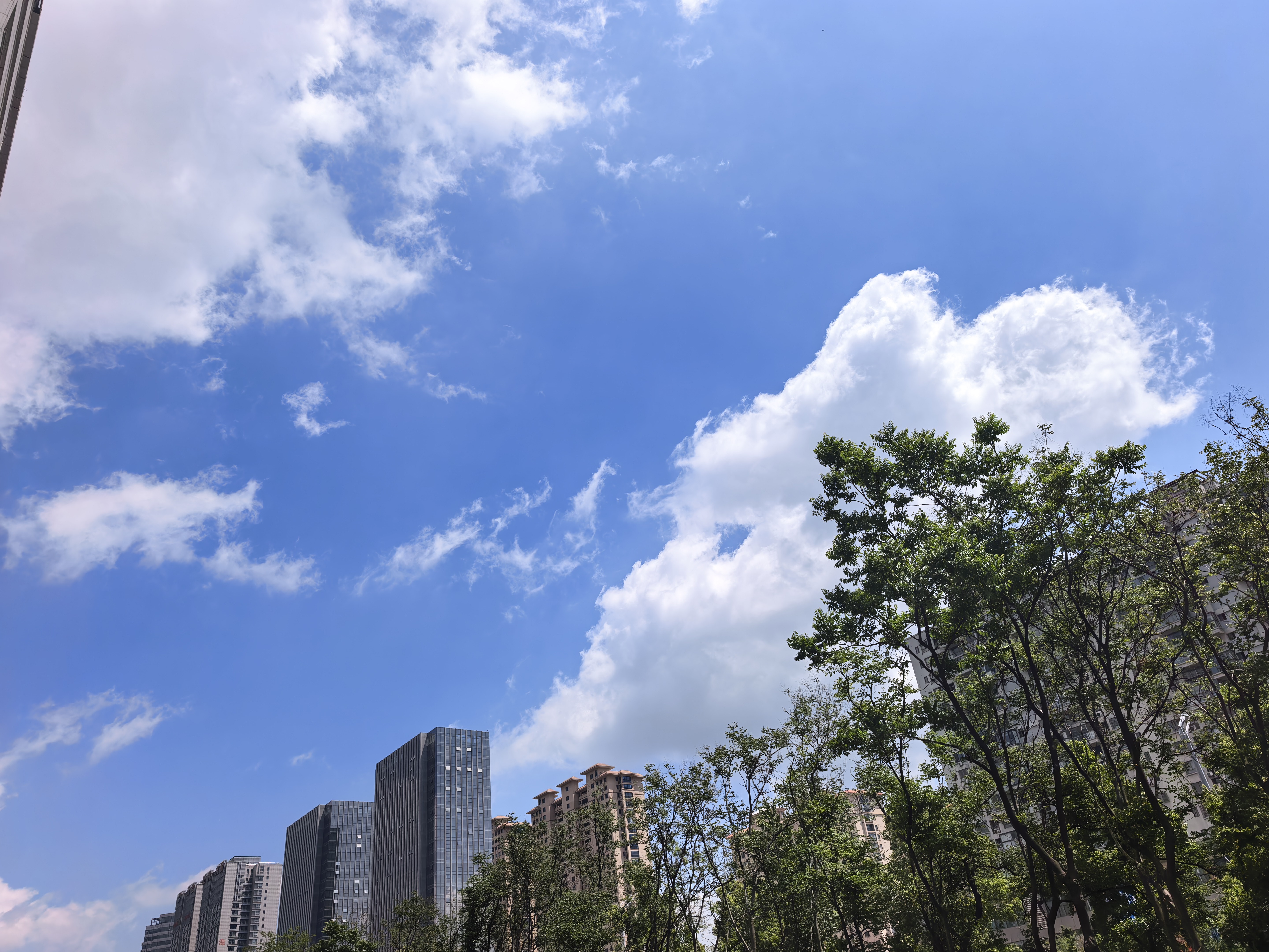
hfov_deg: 71.6
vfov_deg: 56.8
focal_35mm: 24
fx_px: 880
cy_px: 476
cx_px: 634
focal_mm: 8.5
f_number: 2
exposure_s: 1/10000
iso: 50
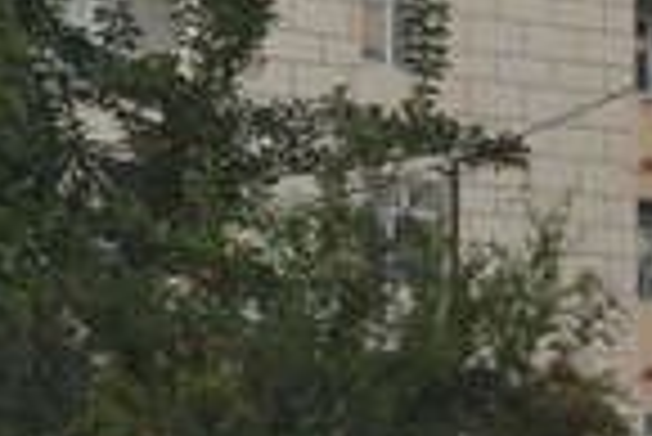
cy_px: 978
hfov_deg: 10.6
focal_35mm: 191
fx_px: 3463
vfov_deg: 6.9
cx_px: 755
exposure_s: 1/160
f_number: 6.3
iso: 100
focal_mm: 28
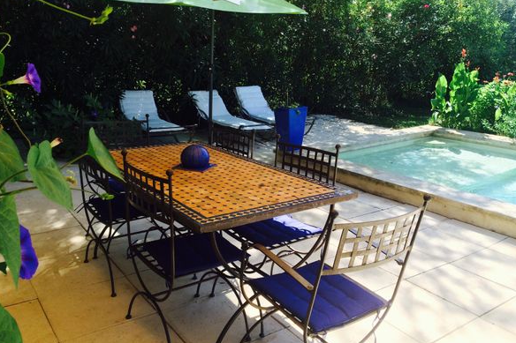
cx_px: 261
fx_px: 444
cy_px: 163
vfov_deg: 42.3
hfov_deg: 60.3
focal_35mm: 31
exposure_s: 1/774
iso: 32
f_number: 2.2
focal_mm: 4.15
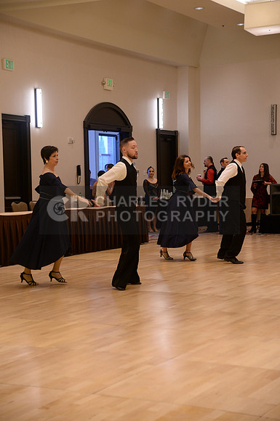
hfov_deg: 17.4
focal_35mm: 78
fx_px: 913
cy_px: 210
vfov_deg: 26.0
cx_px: 140
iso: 1600
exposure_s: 1/250
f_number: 4.5
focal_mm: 78
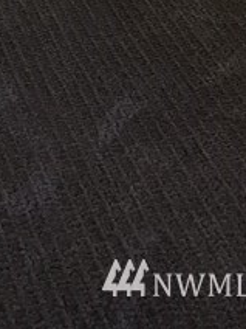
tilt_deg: -5.4
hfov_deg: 10.6
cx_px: 189
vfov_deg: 11.6
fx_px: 1327
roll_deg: -0.7
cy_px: -458
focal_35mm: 140
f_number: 2.2
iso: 80
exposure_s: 1/33
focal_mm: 4.15
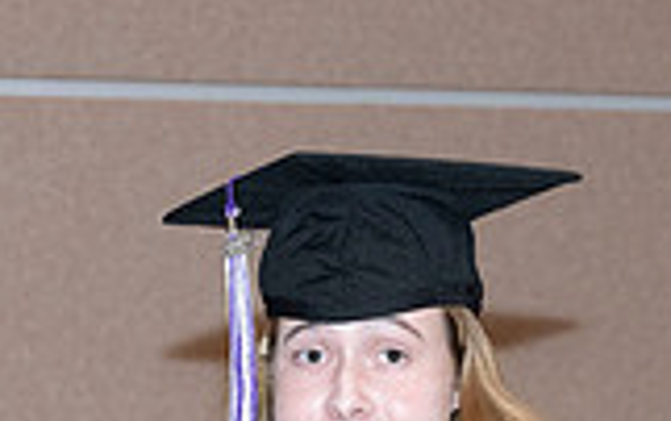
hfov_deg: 5.7
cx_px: 302
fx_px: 6700
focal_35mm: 366
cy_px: 752
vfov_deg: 3.6
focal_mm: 79
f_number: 5.6
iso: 800
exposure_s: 1/80
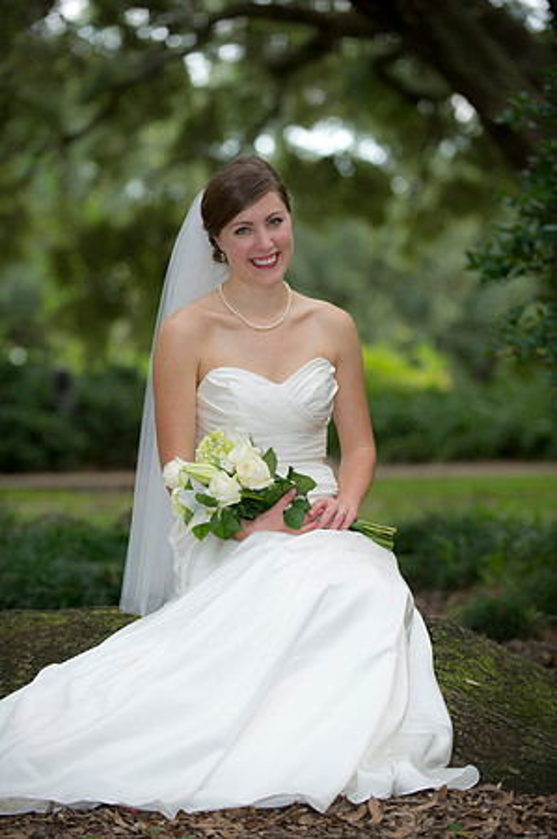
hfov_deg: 12.4
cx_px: 278
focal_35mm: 110
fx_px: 2559
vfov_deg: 18.6
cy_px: 420
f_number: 2.8
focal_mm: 110
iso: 400
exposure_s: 1/200
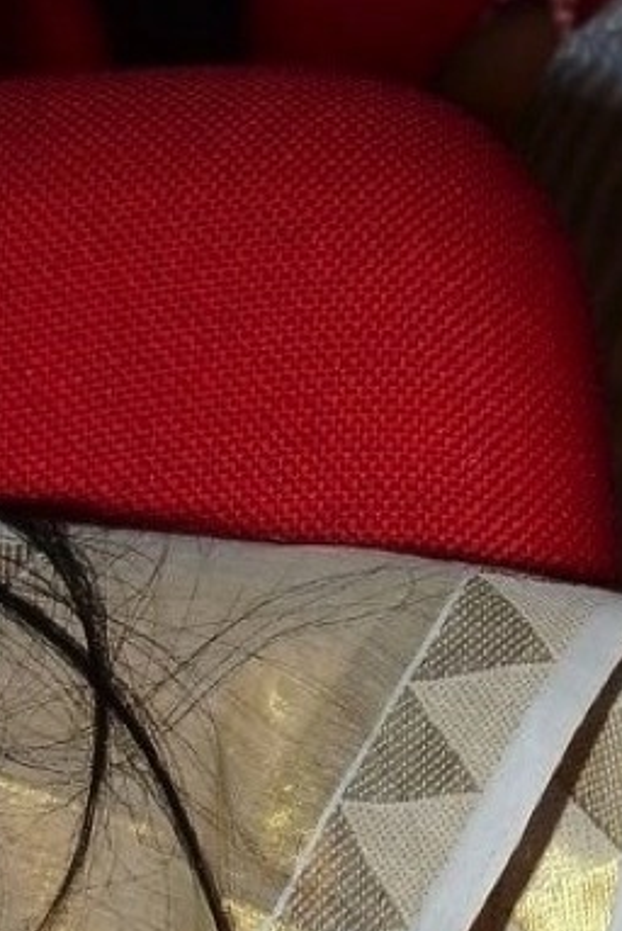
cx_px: -785
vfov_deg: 4.2
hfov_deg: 2.8
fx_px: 12805
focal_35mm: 495
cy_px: 1049
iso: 500
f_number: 9
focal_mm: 70
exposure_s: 1/125
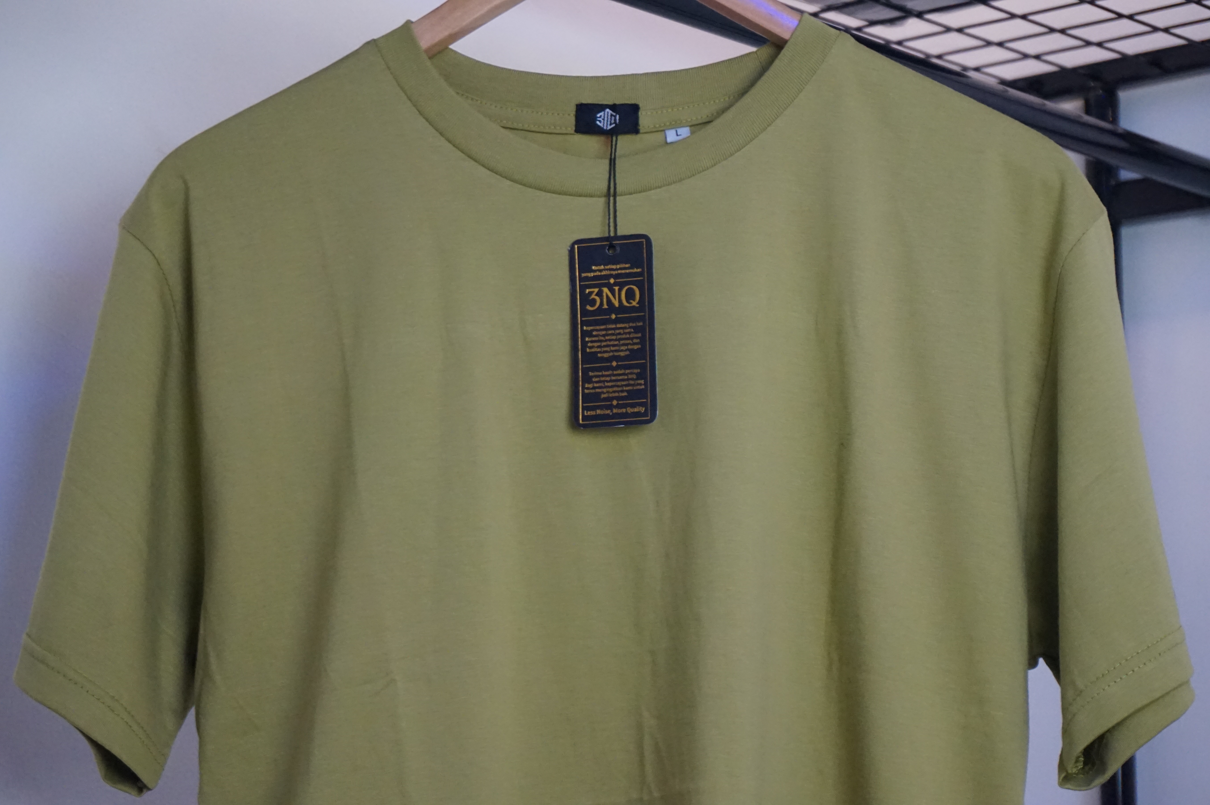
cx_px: 605
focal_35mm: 75
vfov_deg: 18.2
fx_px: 2519
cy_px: 402
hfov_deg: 27.0
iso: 3200
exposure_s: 1/100
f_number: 5.6
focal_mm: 50
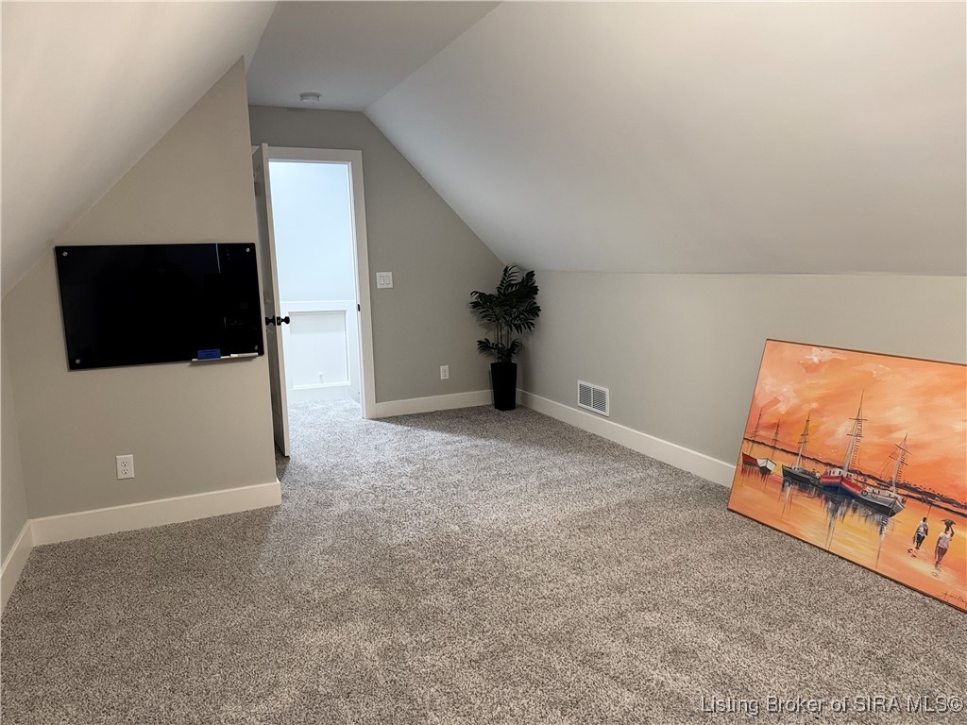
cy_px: 362
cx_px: 484
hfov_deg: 71.6
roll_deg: +1.9
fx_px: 670
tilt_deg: -9.3
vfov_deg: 56.8
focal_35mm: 24
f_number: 1.78
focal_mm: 6.76
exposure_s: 1/60
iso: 320
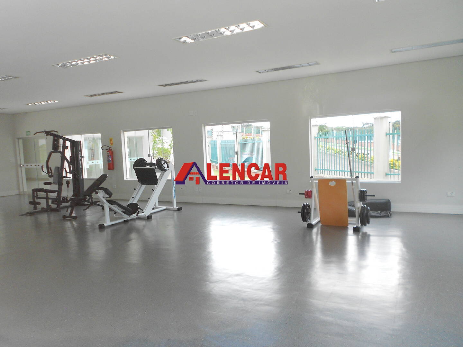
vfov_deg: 53.1
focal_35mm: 26
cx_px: 232
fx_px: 348
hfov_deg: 67.3
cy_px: 174
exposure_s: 1/30
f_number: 3.2
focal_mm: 4.6
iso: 125
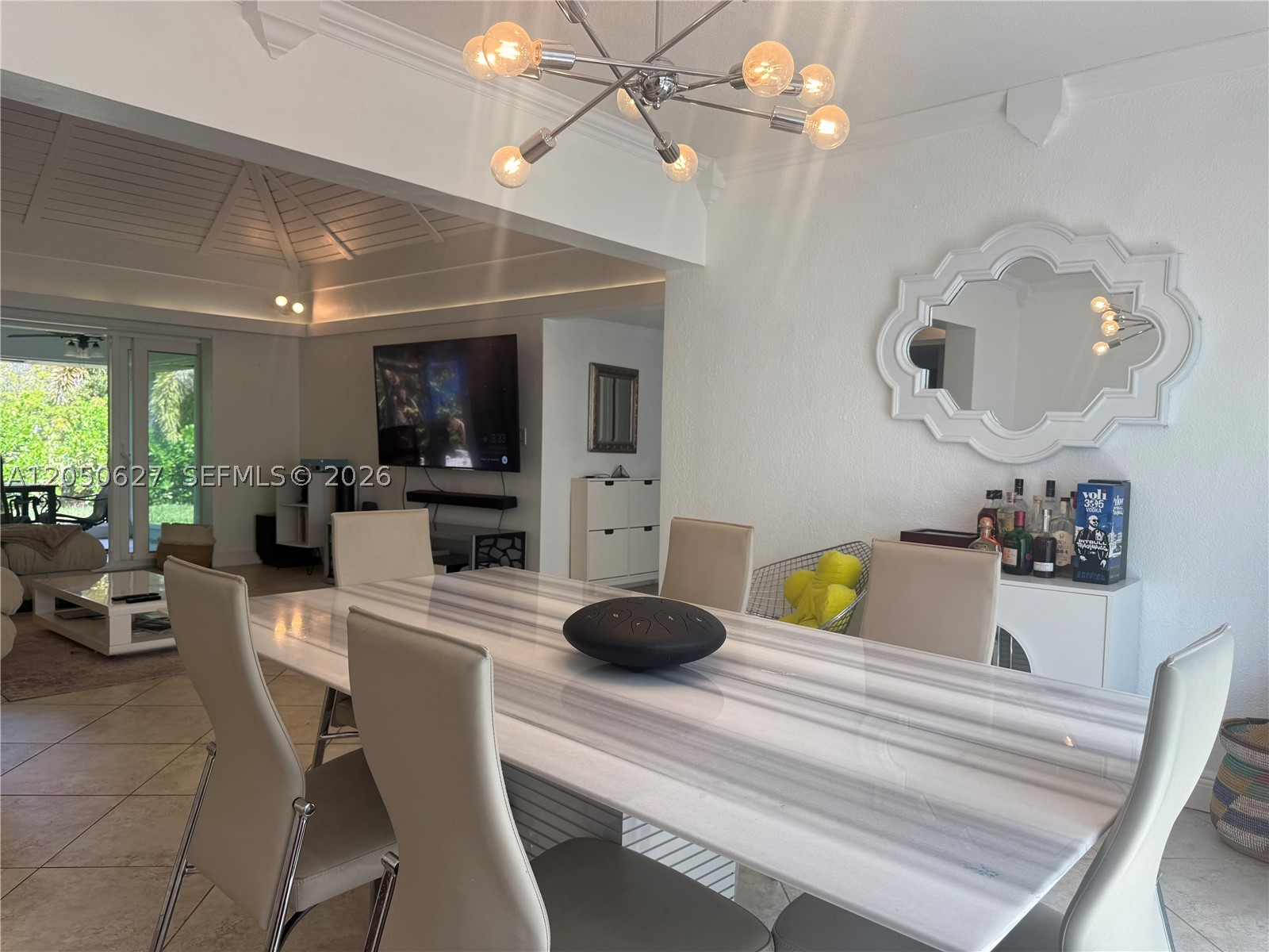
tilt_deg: -1.5
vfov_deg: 56.8
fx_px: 880
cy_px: 476
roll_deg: -2.0
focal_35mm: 24
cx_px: 634
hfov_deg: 71.6
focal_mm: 6.76
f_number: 1.78
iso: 80
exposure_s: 1/212
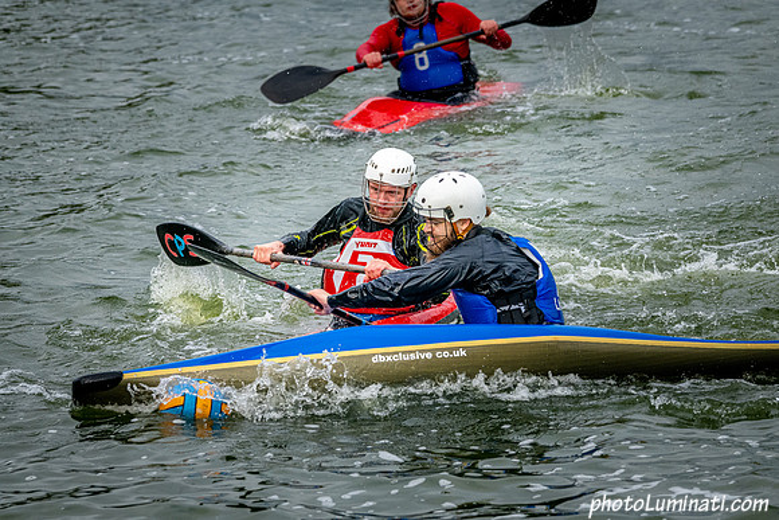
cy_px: 271
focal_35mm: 250
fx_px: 5419
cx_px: 406
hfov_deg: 8.2
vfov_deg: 5.5
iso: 3200
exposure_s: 1/2000
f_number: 8
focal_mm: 240
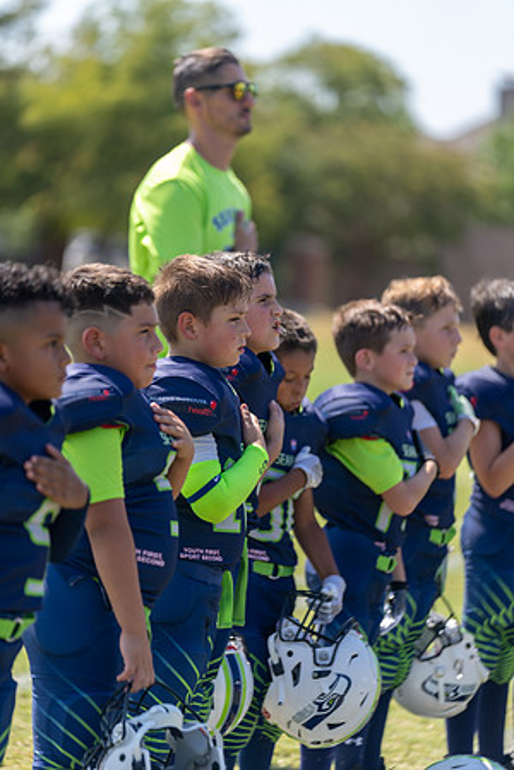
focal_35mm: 158
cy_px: 385
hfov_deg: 8.7
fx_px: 3384
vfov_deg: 13.0
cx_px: 257
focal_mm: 158
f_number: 2.8
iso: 100
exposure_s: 1/800
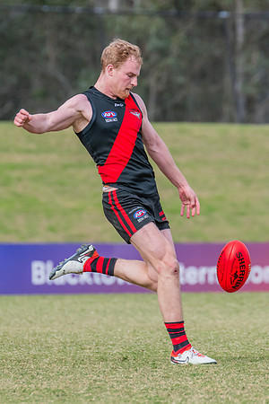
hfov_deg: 1.9
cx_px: 175
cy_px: 220
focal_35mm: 711
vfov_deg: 2.9
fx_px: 7964
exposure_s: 1/1250
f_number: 9
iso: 800
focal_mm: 420
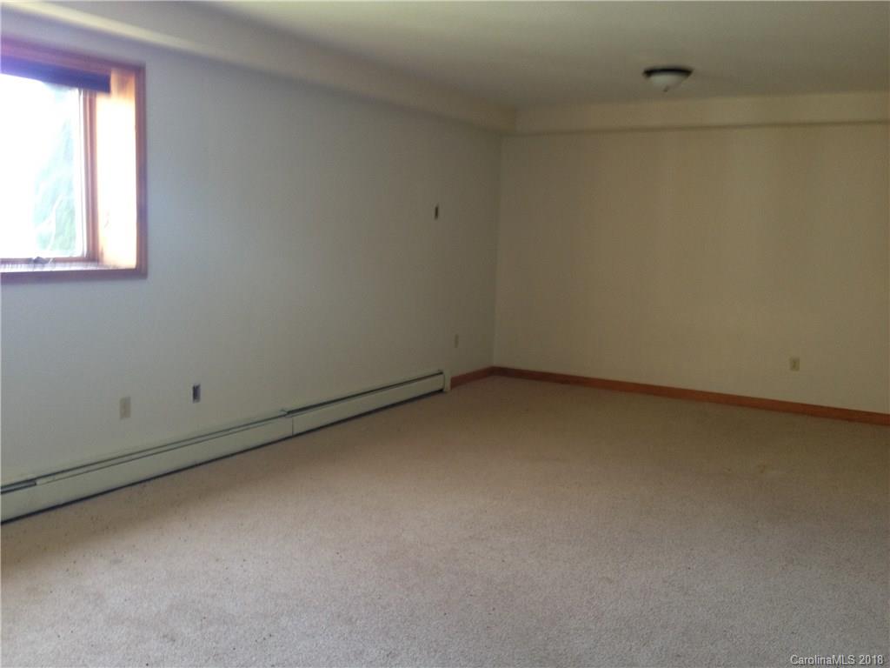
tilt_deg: -8.4
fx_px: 900
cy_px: 334
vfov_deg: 40.7
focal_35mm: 35
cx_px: 445
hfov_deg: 52.6
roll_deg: -2.3
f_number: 2.4
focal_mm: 4.28
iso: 100
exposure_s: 1/20
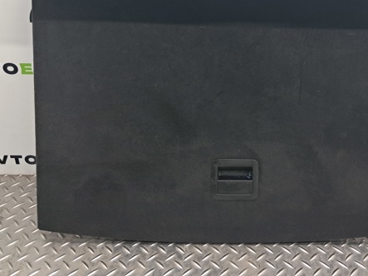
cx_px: 242
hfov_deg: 47.2
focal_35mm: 39
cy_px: 79
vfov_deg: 36.2
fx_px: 414
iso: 125
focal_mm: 4
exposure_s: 1/50
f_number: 1.8
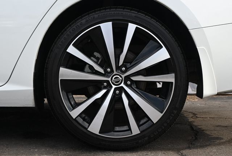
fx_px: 368
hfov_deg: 35.0
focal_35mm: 57
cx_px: 116
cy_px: 78
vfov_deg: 23.9
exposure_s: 1/250
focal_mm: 38
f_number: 5.6
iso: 220
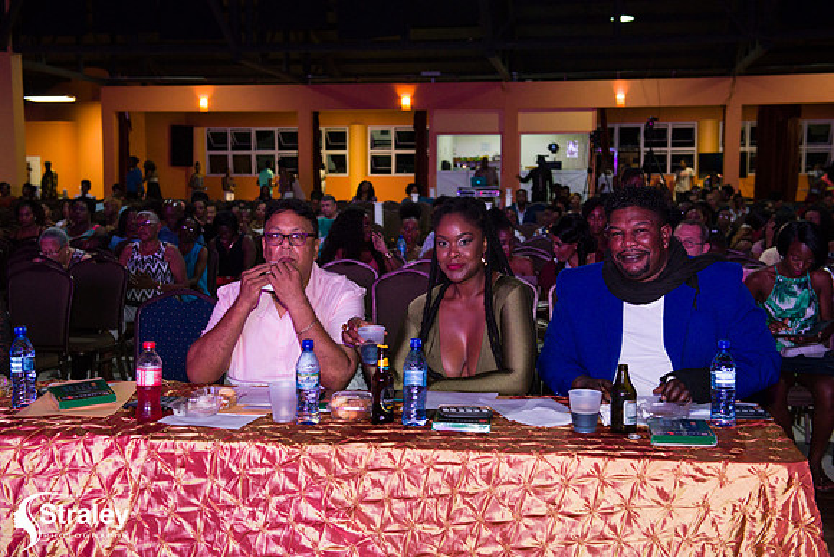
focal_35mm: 45
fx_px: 1043
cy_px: 278
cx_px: 417
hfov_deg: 43.6
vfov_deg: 29.9
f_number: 5
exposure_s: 1/160
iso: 4000
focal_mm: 45
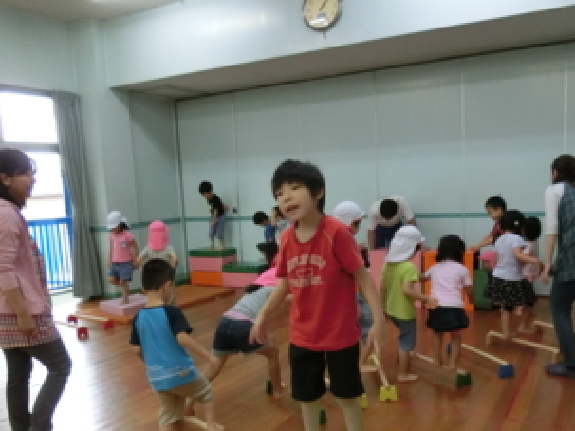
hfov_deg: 55.3
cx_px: 309
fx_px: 548
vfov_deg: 42.7
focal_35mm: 33
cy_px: 264
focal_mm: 4.5
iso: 800
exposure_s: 1/125
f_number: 3.5
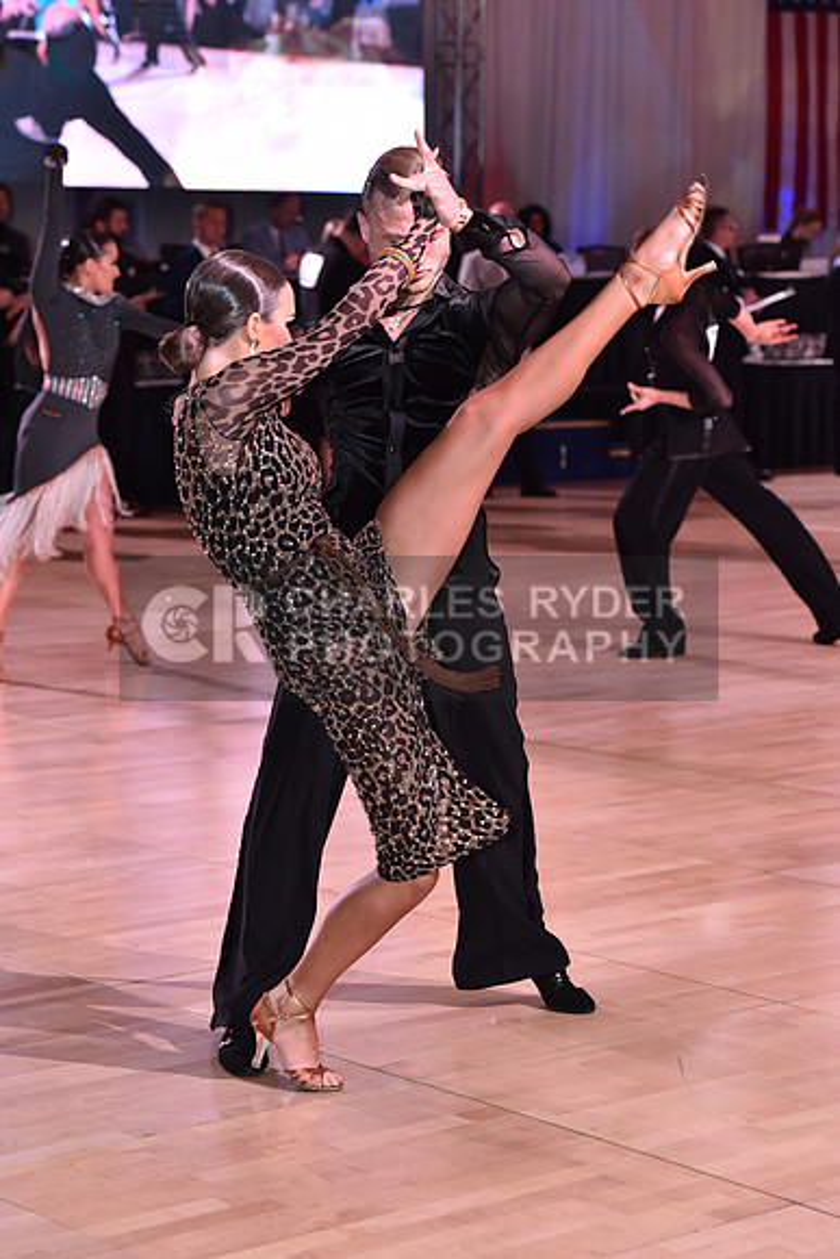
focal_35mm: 95
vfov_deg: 21.5
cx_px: 420
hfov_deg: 14.4
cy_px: 630
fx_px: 3323
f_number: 4.5
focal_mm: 95
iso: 1600
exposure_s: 1/250
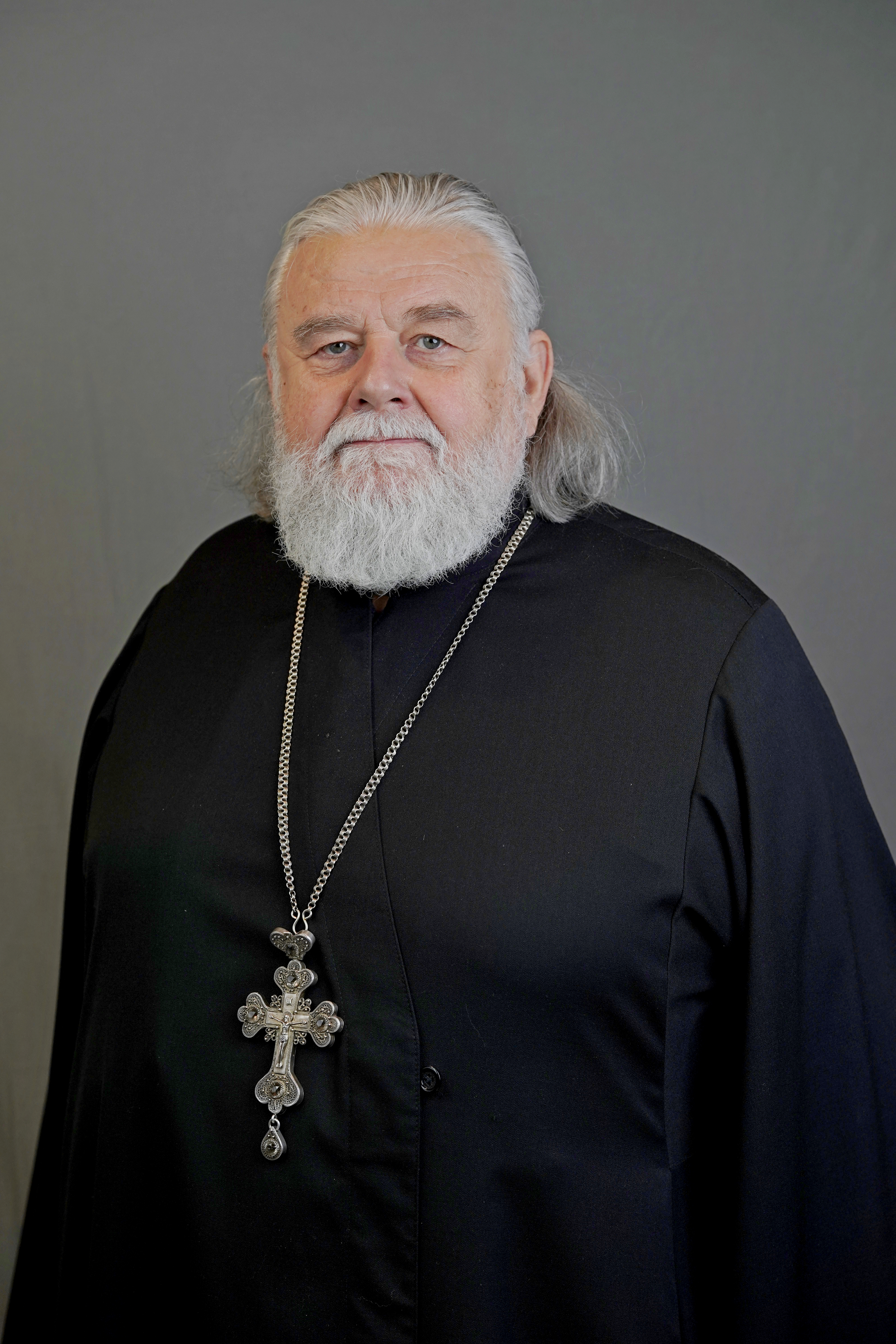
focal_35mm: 85
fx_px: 3173
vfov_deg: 23.9
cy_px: 672
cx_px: 448
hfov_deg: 16.1
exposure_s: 1/100
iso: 800
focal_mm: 85
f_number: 3.5
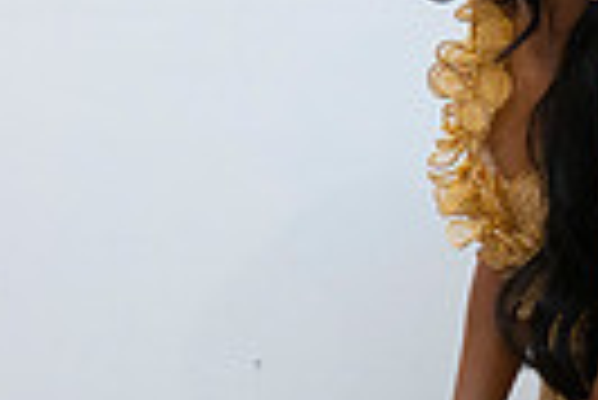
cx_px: 558
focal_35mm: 218
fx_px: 3625
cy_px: 272
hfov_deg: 9.4
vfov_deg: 6.3
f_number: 5.2
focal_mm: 48
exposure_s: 1/125
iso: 800
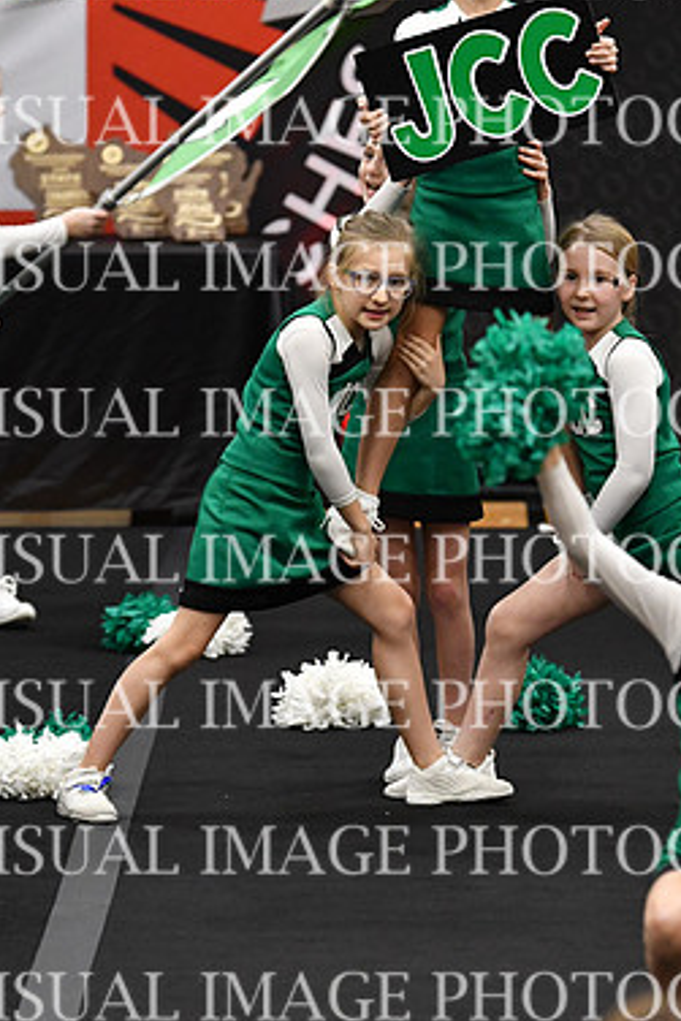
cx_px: 414
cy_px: 339
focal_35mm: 335
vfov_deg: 6.1
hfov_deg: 4.1
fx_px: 9496
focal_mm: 145
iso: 4000
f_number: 2.8
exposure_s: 1/800
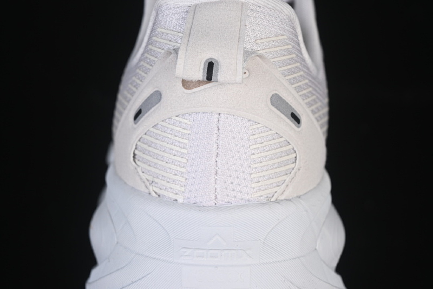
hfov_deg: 27.0
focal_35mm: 75
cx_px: 216
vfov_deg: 18.2
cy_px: 144
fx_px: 902
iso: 160
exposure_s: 1/80
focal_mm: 50
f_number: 7.1
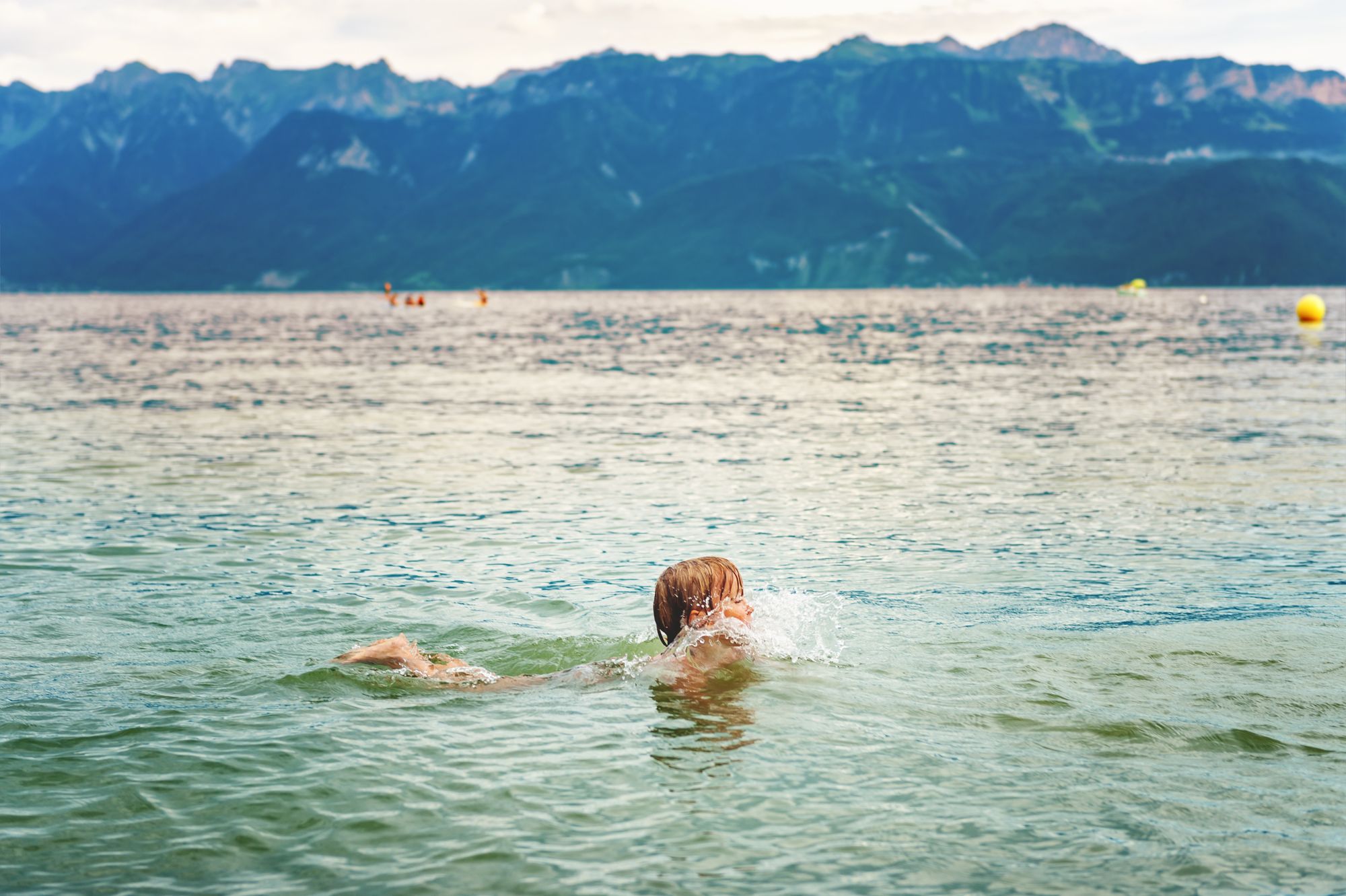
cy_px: 448
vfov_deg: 22.6
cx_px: 673
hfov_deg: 33.4
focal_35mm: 60
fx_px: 2242
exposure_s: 1/500
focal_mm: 60
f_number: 3.5
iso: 100
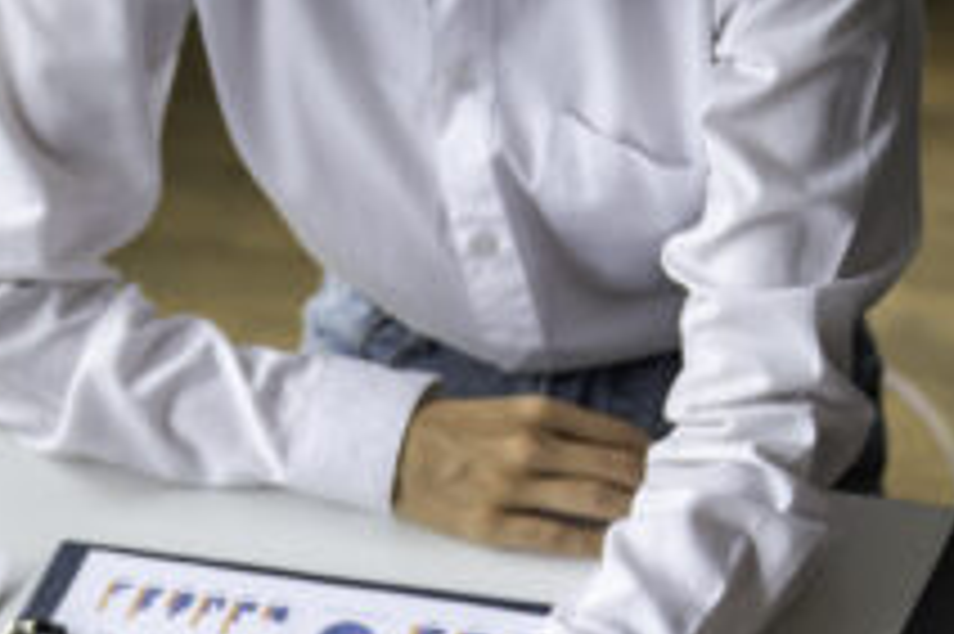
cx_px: 369
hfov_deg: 19.6
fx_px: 2754
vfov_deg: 12.7
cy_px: 830
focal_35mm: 104
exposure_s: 1/320
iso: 320
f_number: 2.8
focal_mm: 38
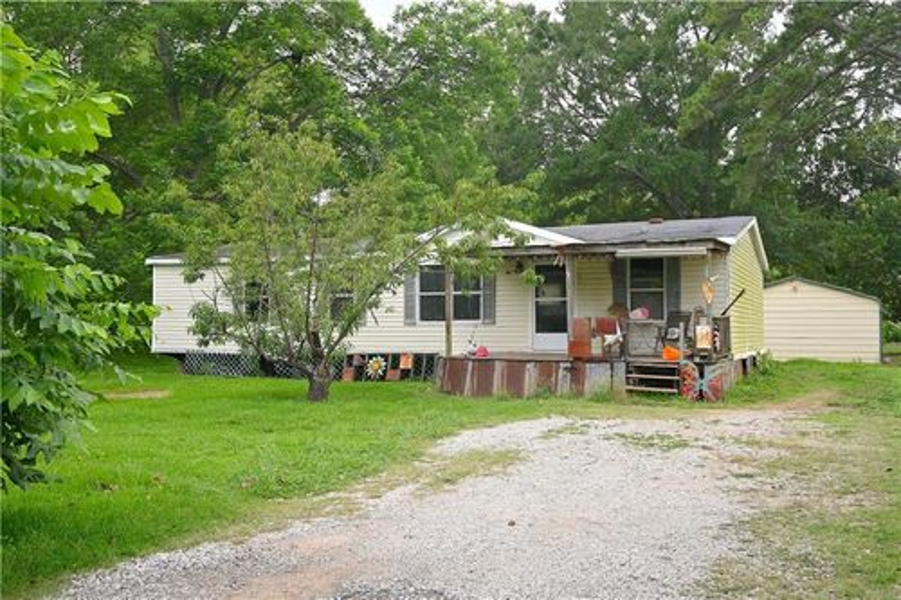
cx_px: 450
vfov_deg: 37.8
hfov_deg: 54.5
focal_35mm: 35
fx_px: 876
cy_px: 300
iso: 125
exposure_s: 1/80
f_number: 9
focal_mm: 35
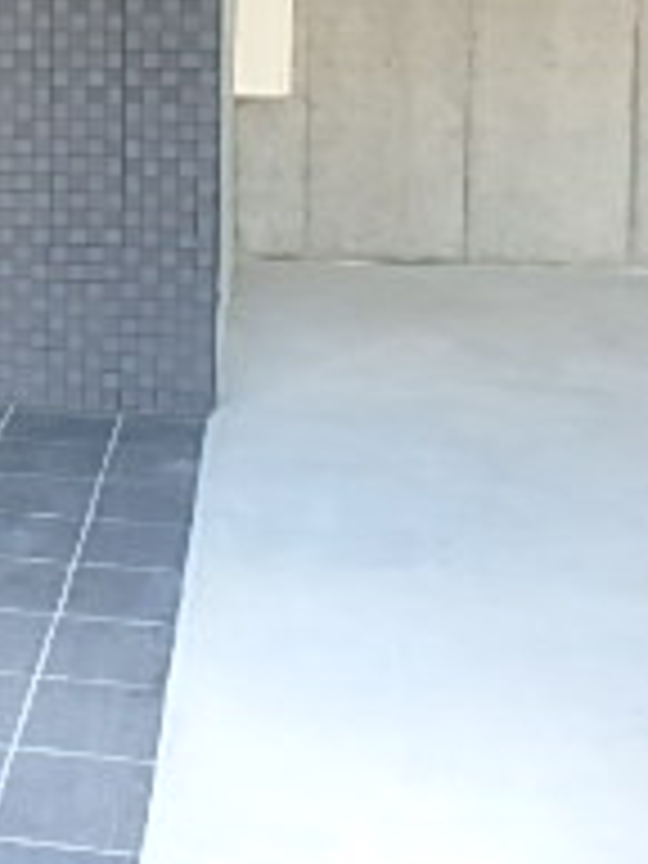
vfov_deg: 27.1
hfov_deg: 18.8
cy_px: 140
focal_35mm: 70
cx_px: -292
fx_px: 1747
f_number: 3.5
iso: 200
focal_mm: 3.7
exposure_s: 1/40
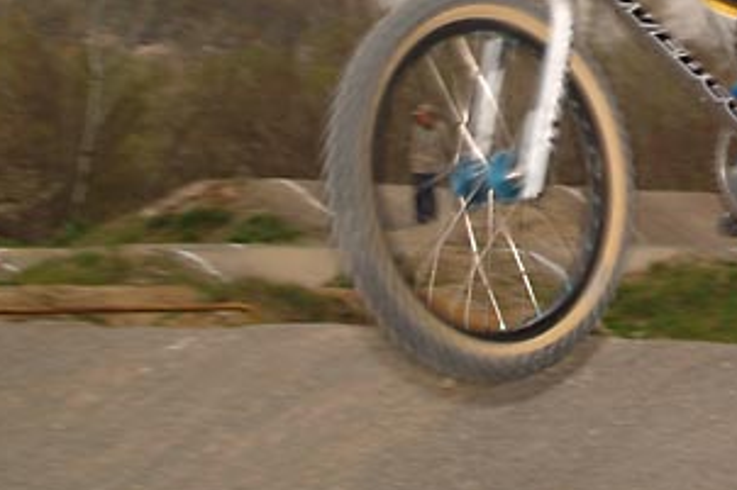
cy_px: -150
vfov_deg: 12.4
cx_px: 886
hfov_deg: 18.1
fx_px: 2196
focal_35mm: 107
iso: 100
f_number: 11
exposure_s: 1/125
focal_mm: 27
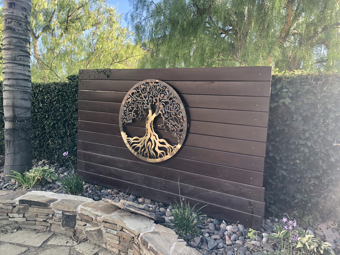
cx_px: 170
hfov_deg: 63.4
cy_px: 128
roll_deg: -5.2
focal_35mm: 28
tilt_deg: -5.8
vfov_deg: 49.7
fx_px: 275
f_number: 1.8
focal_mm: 4
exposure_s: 1/165
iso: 20
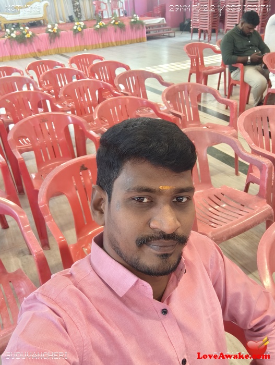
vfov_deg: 61.6
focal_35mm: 29
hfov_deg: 48.3
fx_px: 306
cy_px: 182
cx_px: 138
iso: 1712
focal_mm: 3.61
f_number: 2.2
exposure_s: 1/33.3
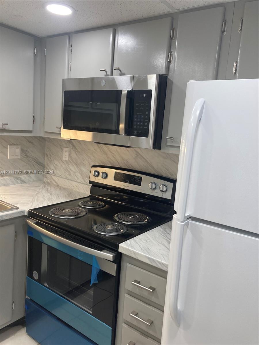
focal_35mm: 28
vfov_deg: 63.4
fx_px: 279
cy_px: 172
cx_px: 130
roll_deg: -4.8
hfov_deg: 49.7
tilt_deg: -8.4
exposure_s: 1/60
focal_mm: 3.99
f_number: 1.8
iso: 50
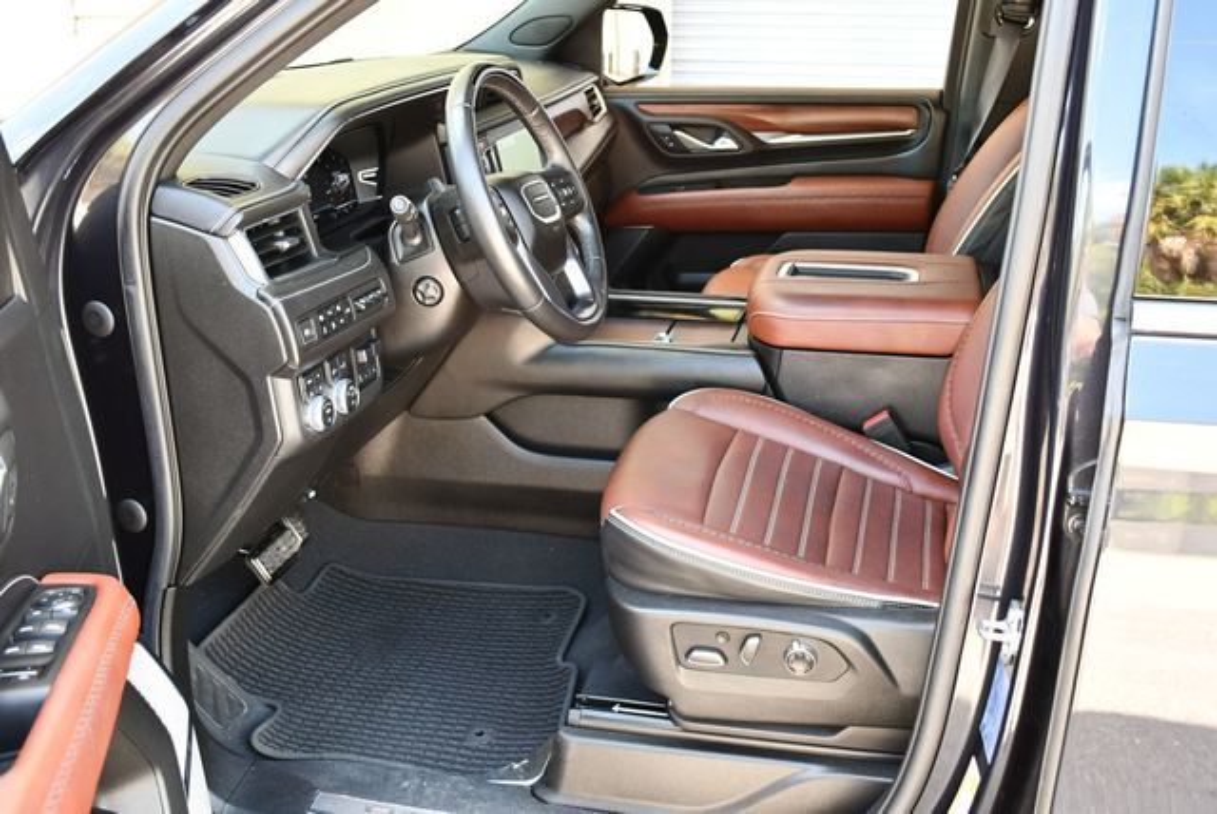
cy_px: 407
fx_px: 1218
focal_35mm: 36
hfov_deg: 53.1
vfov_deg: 36.9
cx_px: 608
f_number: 3.5
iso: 800
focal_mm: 18
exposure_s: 1/160
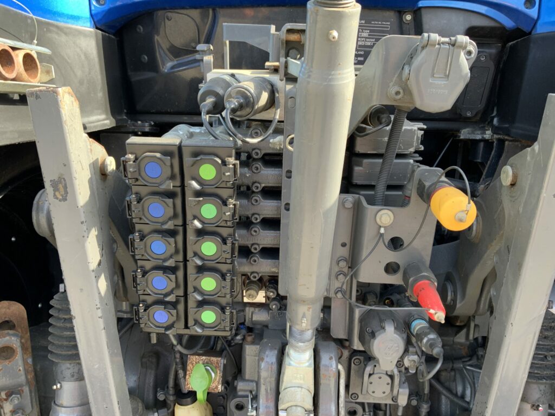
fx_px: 465
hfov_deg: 61.7
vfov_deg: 48.2
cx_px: 278
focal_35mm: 29
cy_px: 208
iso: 32
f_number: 1.8
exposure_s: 1/122
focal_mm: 3
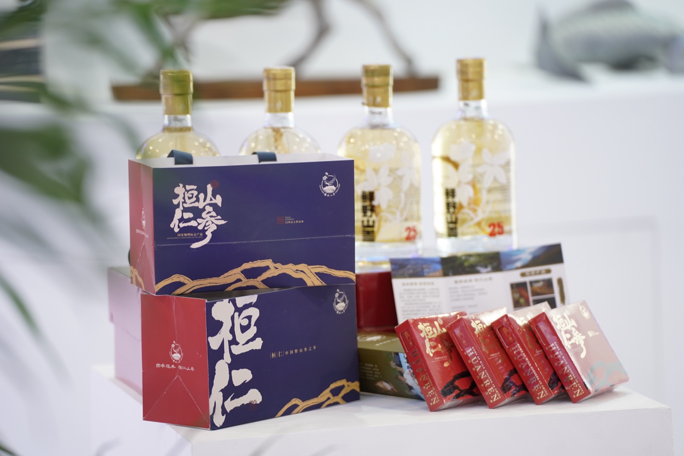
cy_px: 228
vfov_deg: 9.5
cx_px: 342
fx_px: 2735
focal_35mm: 144
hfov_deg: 14.3
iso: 640
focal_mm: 144
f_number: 2.8
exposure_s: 1/160
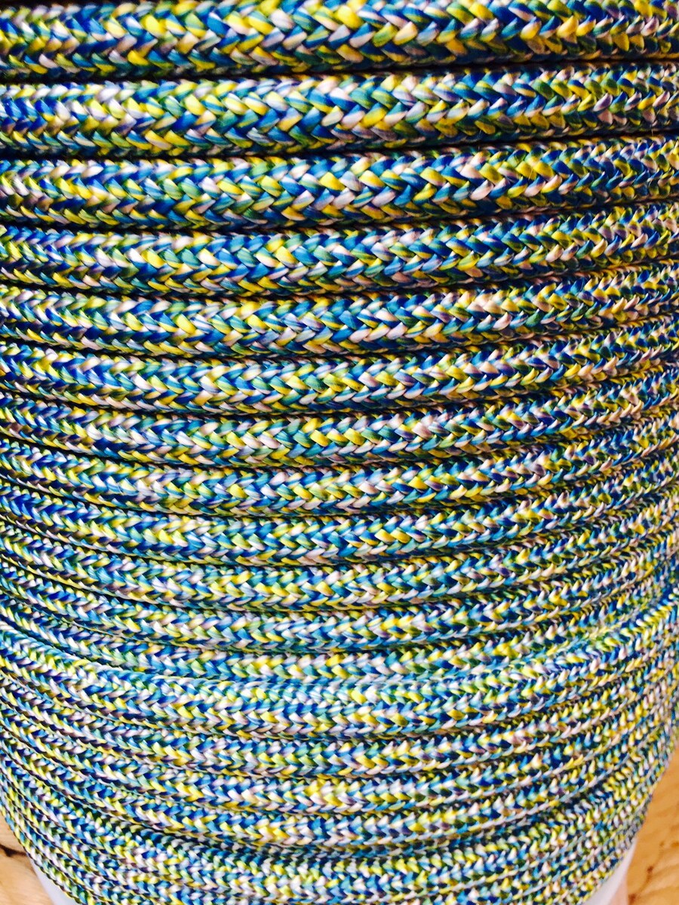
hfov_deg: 48.2
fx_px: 758
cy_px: 452
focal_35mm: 29
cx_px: 340
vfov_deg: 61.7
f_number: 2.2
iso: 50
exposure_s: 1/120
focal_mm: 4.15
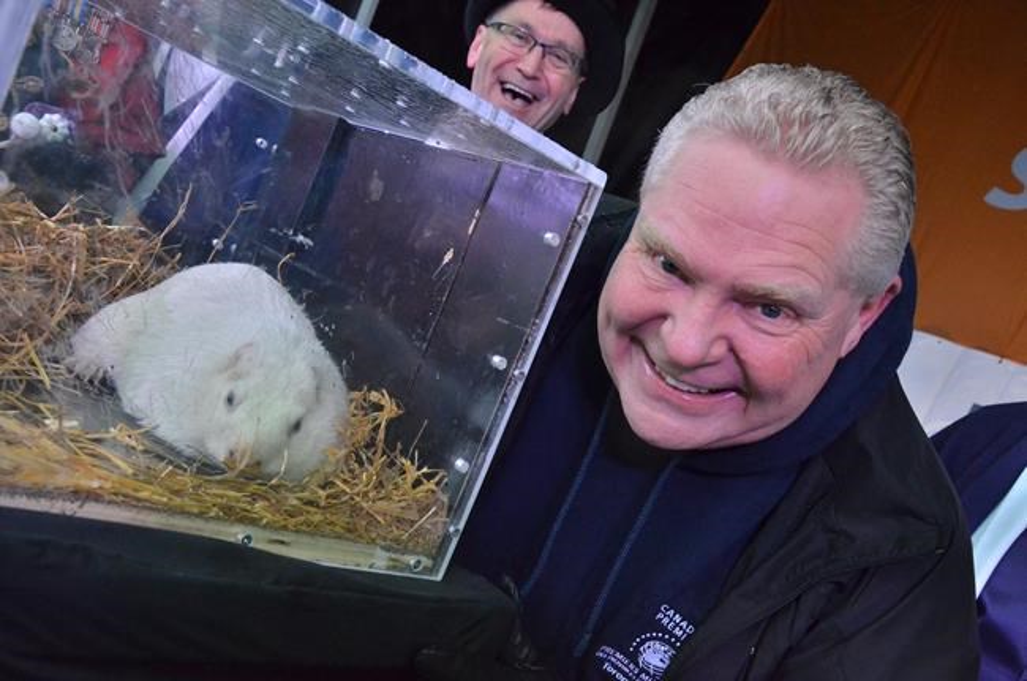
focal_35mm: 38
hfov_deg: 51.4
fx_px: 1068
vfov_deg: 35.4
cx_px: 514
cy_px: 340
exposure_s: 1/320
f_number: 7.1
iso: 3200
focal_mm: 25
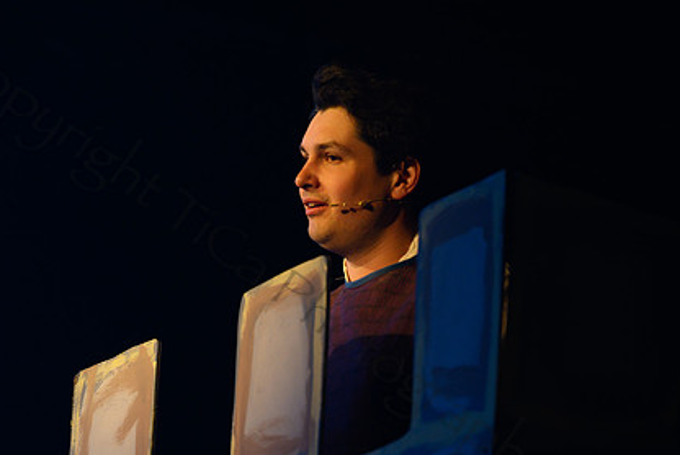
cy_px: 276
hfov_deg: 8.0
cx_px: 270
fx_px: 4877
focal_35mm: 258
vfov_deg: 5.3
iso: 1250
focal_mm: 185
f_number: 3.5
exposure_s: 1/80
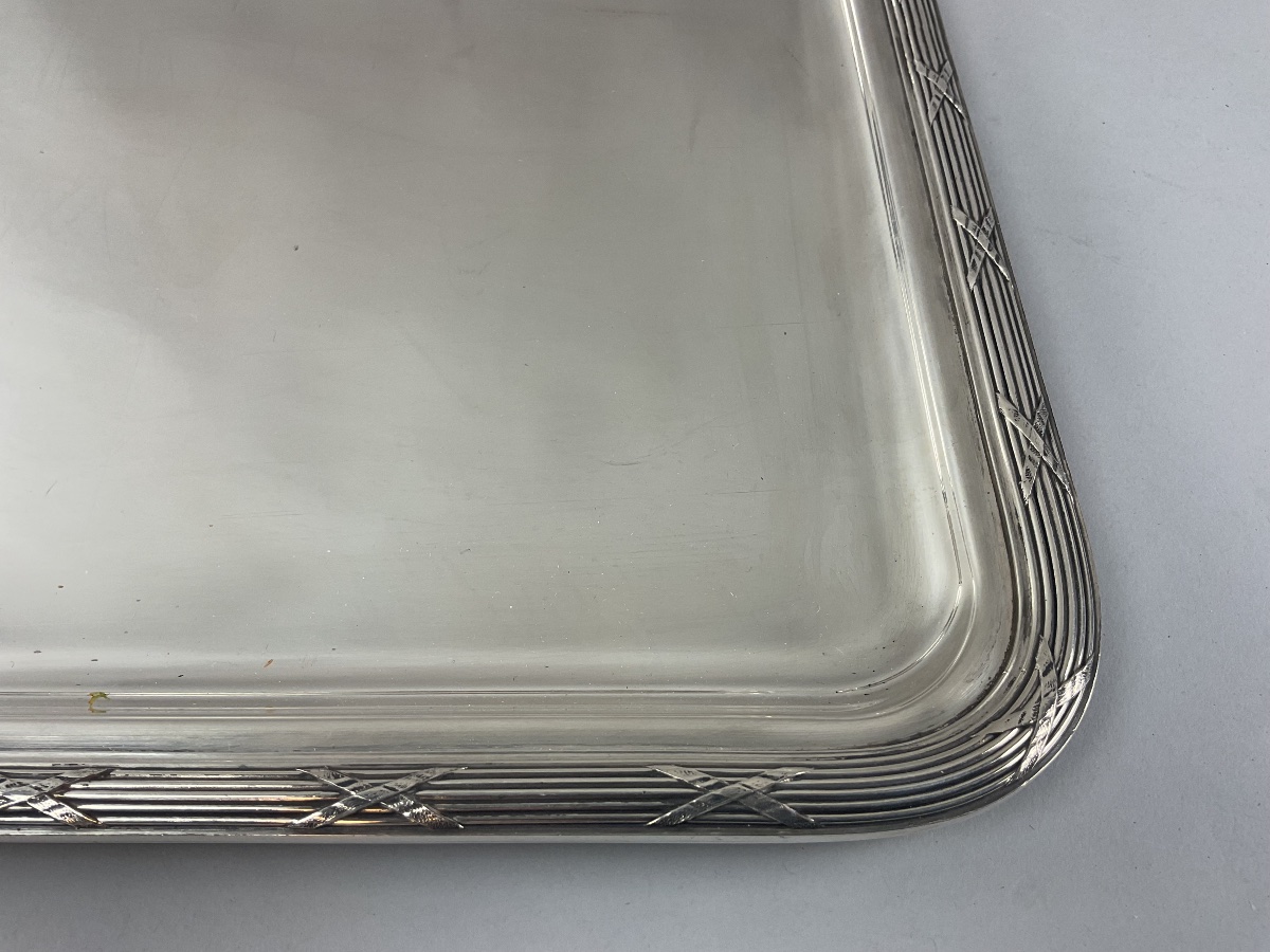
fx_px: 1064
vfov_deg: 48.2
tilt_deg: -55.3
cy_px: 476
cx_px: 635
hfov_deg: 61.7
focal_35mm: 29
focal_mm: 3
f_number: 1.8
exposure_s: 1/100
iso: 40
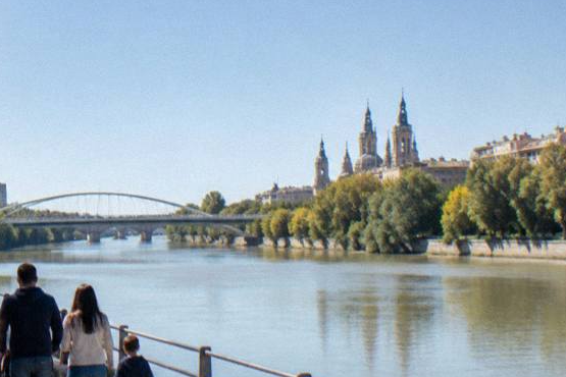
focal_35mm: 63
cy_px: 285
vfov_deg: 21.4
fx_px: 990
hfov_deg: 31.6
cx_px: 177
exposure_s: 1/400
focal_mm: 35
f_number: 10
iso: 320
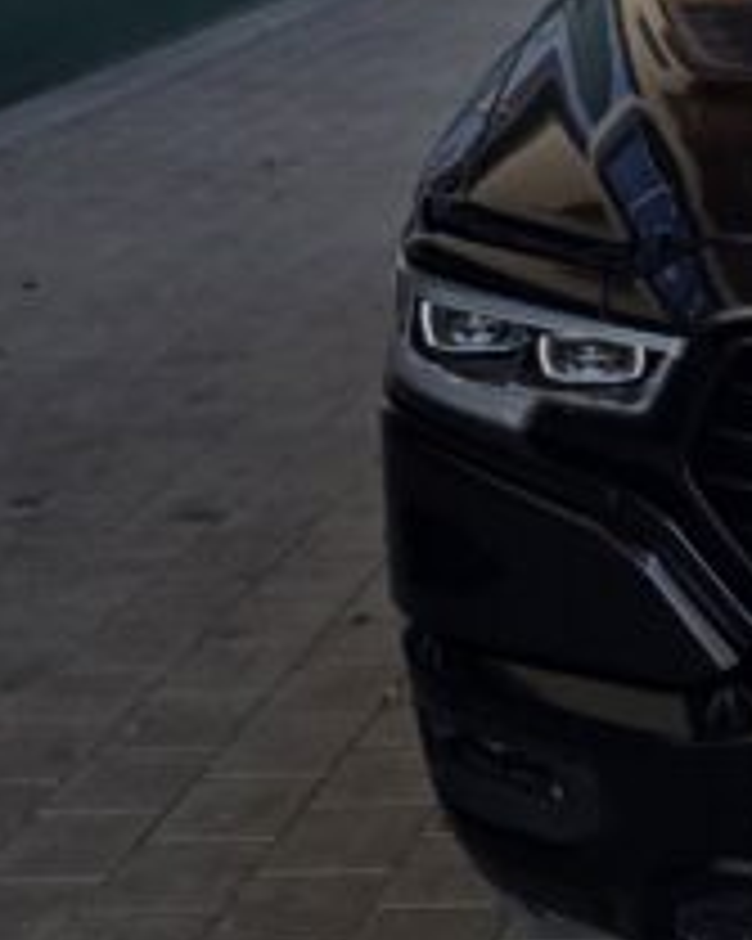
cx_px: 1247
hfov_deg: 15.8
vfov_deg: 22.2
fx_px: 2394
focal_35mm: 86
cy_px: 364
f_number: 1.7
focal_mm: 6.25
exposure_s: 1/4889
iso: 80
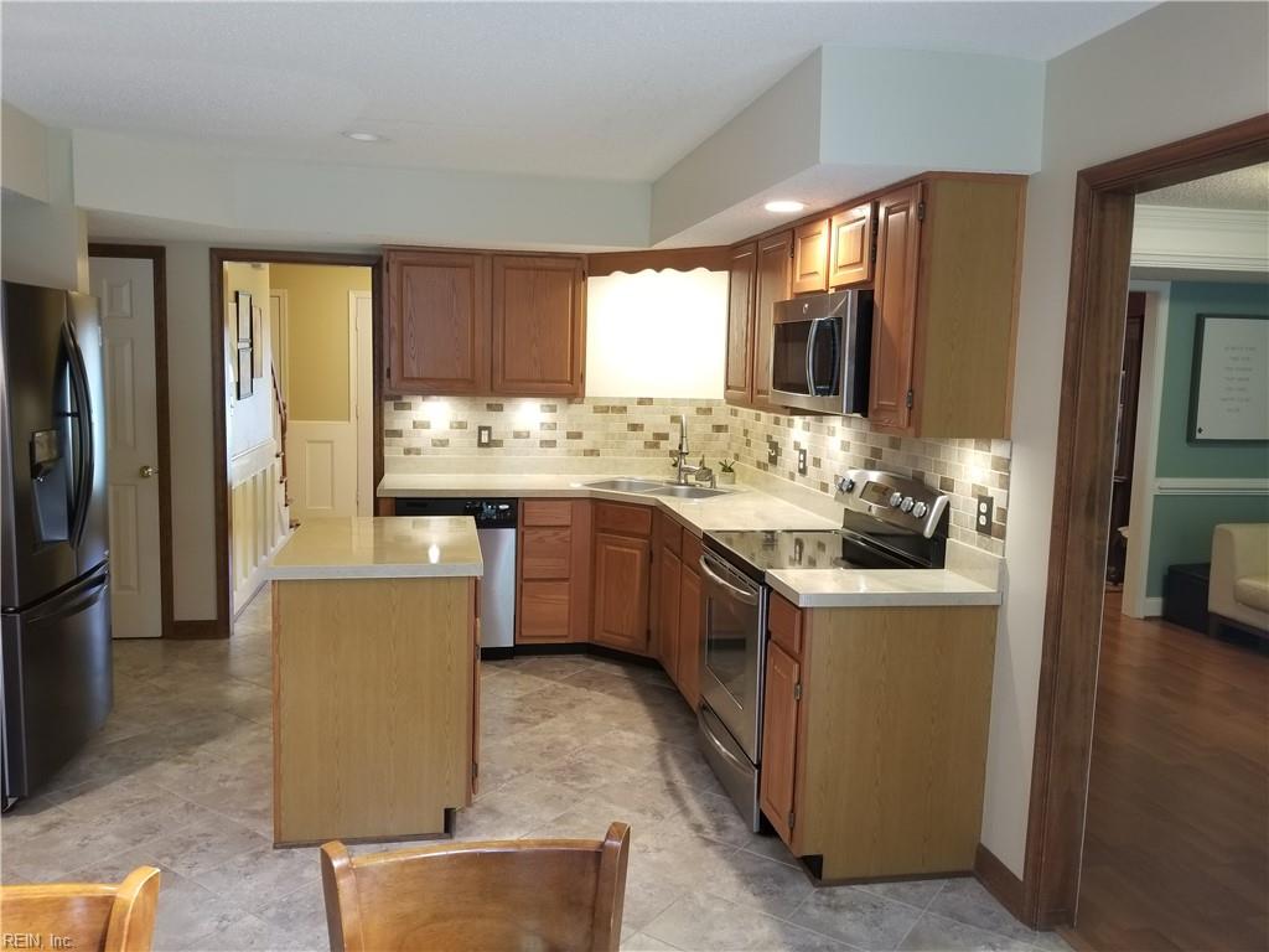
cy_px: 476
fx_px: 953
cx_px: 634
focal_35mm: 26
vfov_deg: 53.1
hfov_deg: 67.3
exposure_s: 1/30
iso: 160
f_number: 1.7
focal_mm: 4.25
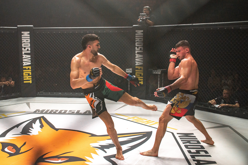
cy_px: 70
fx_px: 308
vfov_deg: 30.0
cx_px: 104
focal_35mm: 45
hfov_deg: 43.7
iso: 2000
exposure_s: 1/4000
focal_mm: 38
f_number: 4
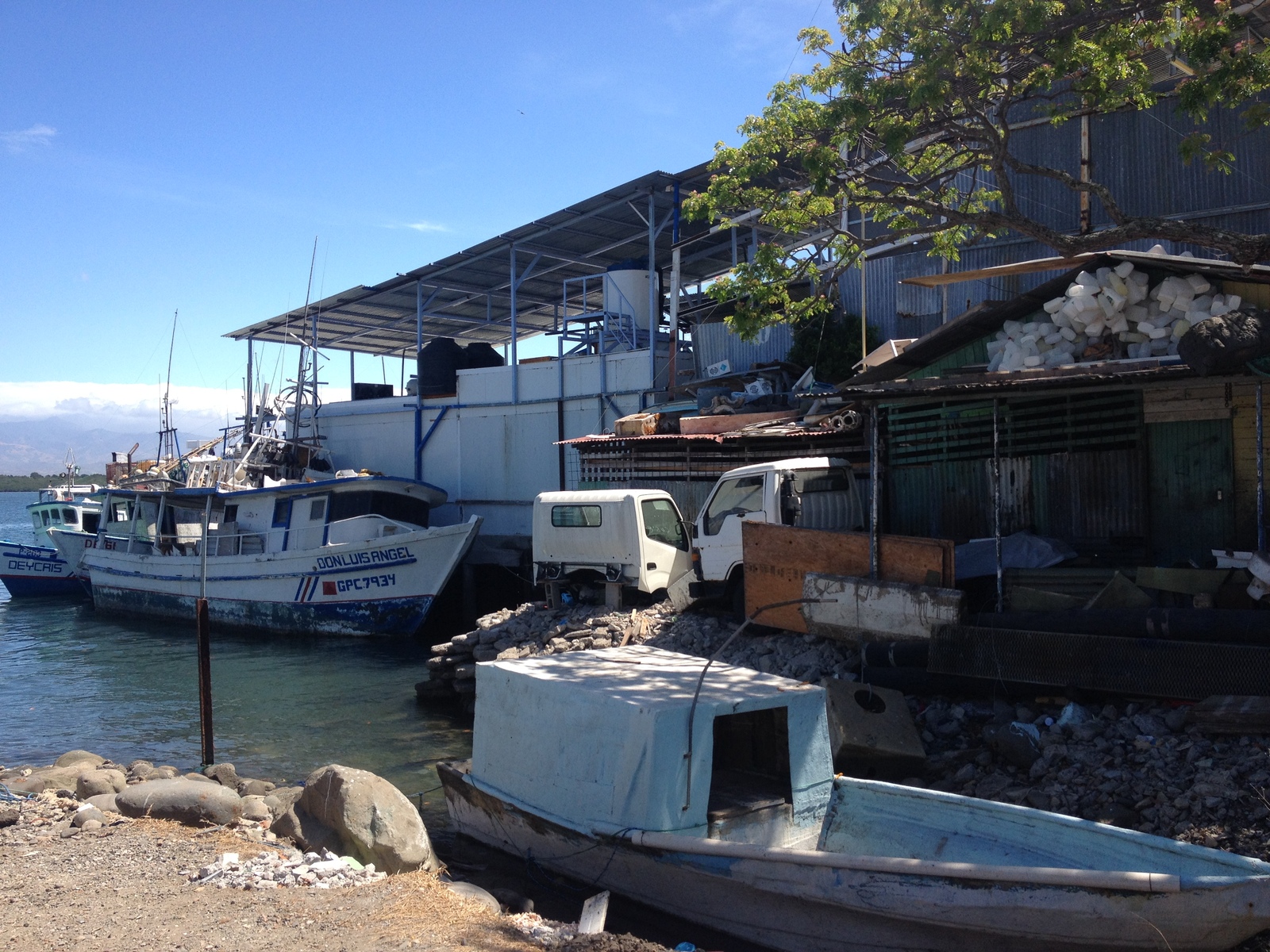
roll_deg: +1.0
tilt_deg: -2.9
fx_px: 1284
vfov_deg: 40.7
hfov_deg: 52.6
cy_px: 476
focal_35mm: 35
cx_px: 635
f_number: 2.4
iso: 50
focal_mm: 4.28
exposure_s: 1/1227
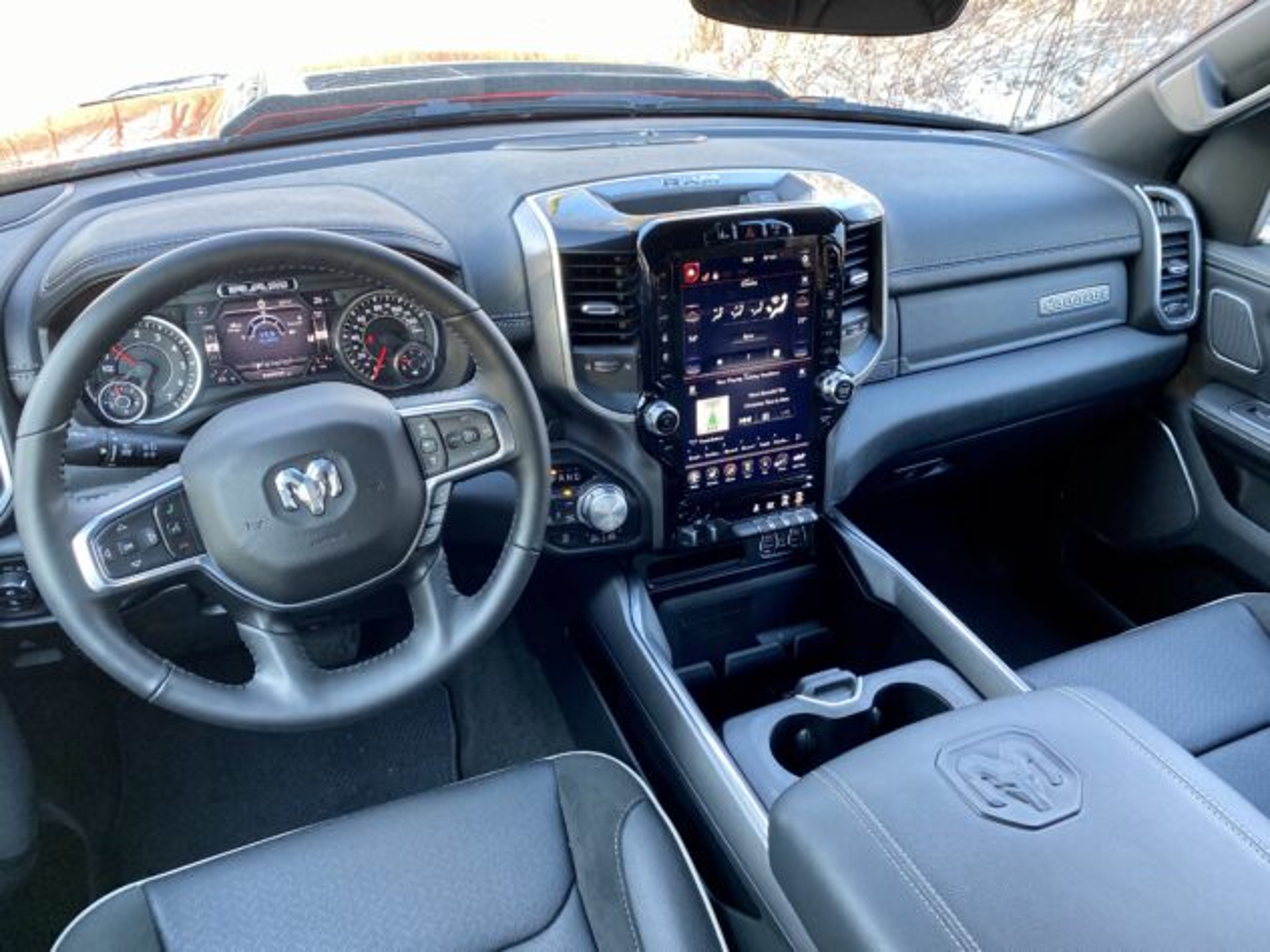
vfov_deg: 53.1
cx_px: 635
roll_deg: -1.6
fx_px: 954
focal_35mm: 26
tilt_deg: -34.0
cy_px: 476
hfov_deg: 67.3
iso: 125
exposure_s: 1/101
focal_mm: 4.25
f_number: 1.8
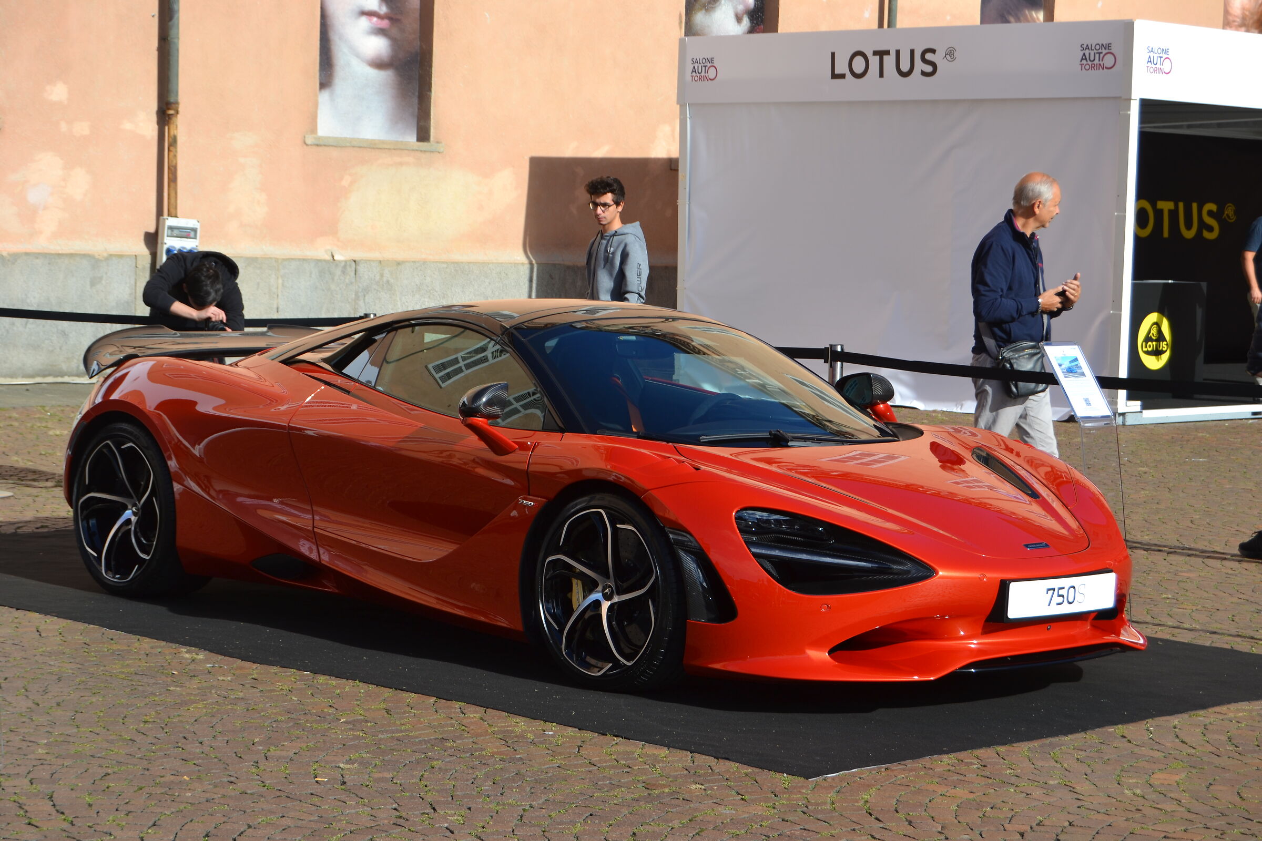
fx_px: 2734
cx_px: 631
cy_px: 420
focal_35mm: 78
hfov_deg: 26.0
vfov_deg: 17.5
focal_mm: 52
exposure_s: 1/250
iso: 100
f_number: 8
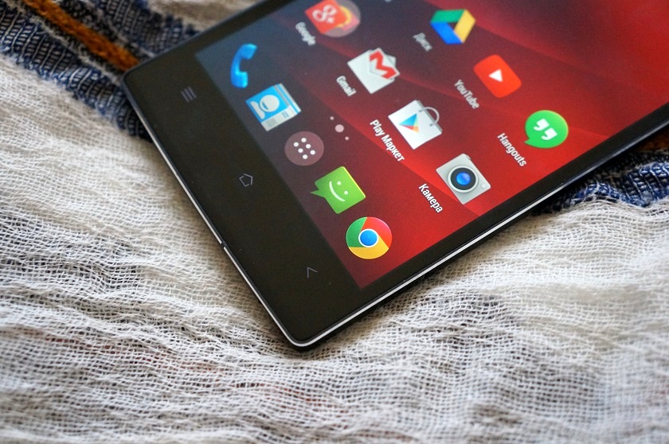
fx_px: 947
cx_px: 334
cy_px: 222
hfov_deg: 38.9
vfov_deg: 26.4
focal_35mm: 51
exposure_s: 1/160
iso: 2500
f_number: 4.5
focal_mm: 34
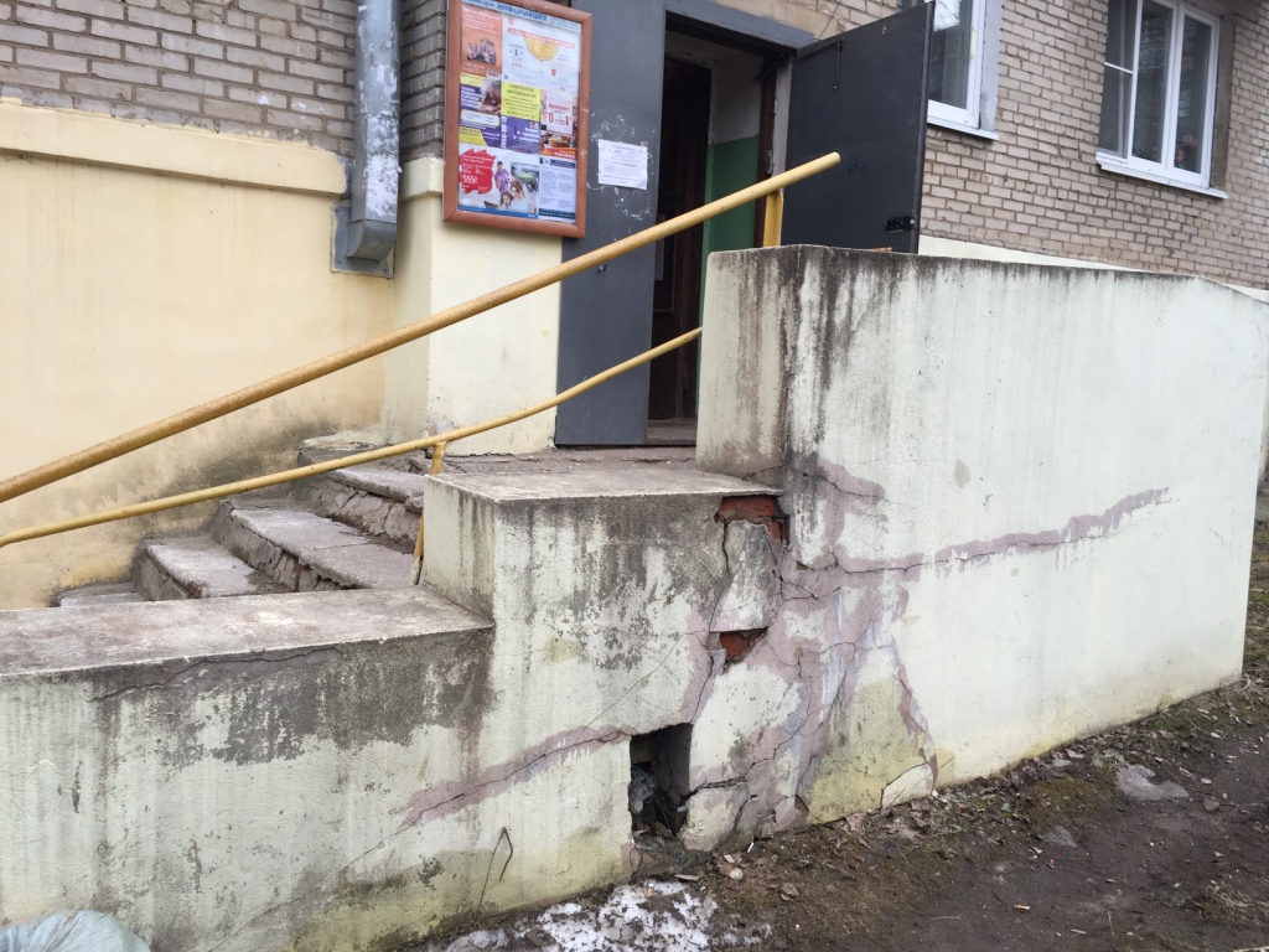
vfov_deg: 48.2
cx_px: 634
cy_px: 476
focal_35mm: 29
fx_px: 1063
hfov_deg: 61.7
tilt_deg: -5.7
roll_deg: -0.4
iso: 32
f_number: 2.2
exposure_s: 1/143
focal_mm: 4.15
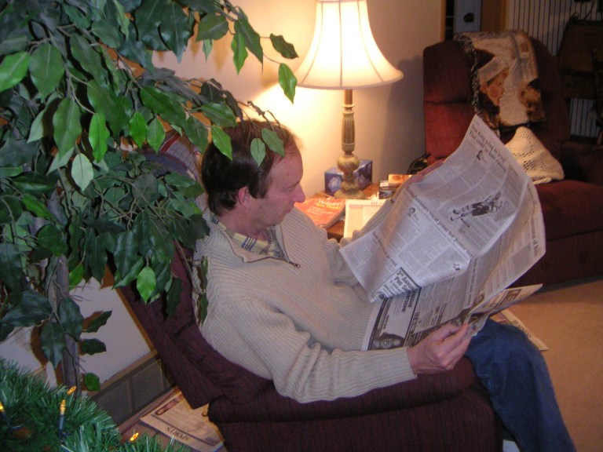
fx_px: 679
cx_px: 302
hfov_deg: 47.9
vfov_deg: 36.8
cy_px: 226
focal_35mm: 39
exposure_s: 1/45
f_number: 2.9
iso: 200
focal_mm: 5.1
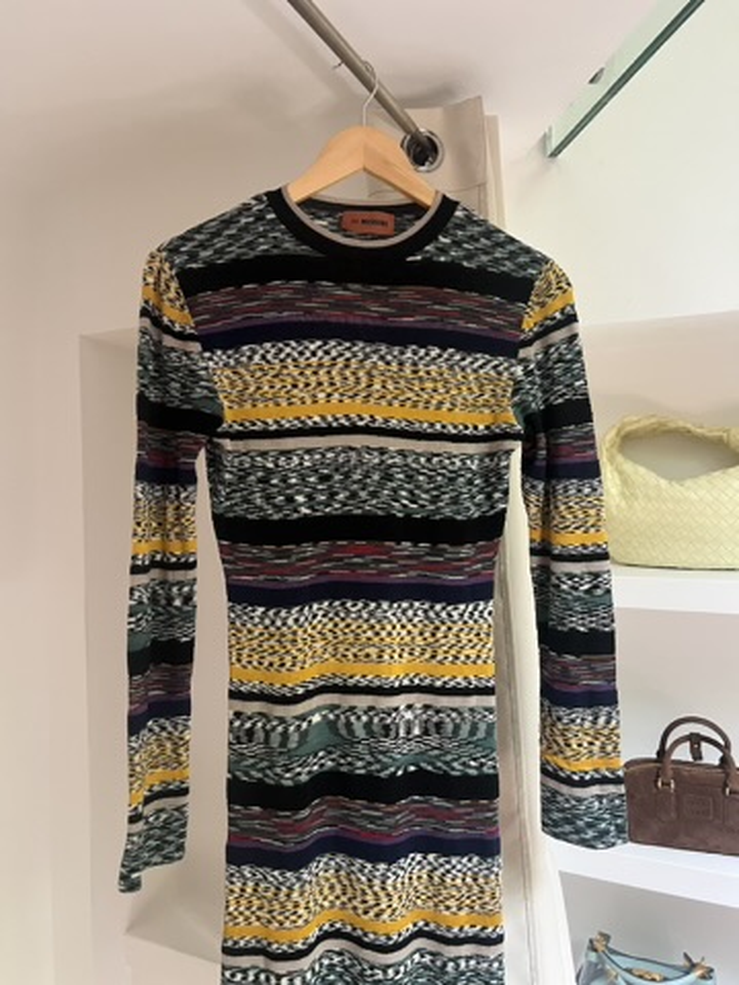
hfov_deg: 53.1
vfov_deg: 67.3
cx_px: 370
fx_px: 740
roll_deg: +1.7
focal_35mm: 26
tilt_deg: -0.6
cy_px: 492
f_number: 1.5
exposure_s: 1/60
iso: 200
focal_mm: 5.7
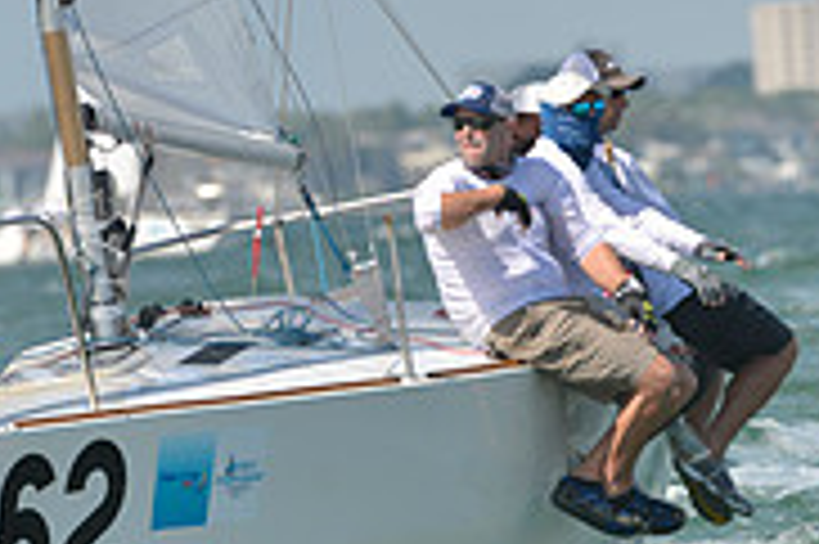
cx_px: 140
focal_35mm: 1278
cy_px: -16
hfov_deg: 1.6
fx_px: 29048
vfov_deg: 1.1
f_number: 6.3
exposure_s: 1/1000
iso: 200
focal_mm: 400
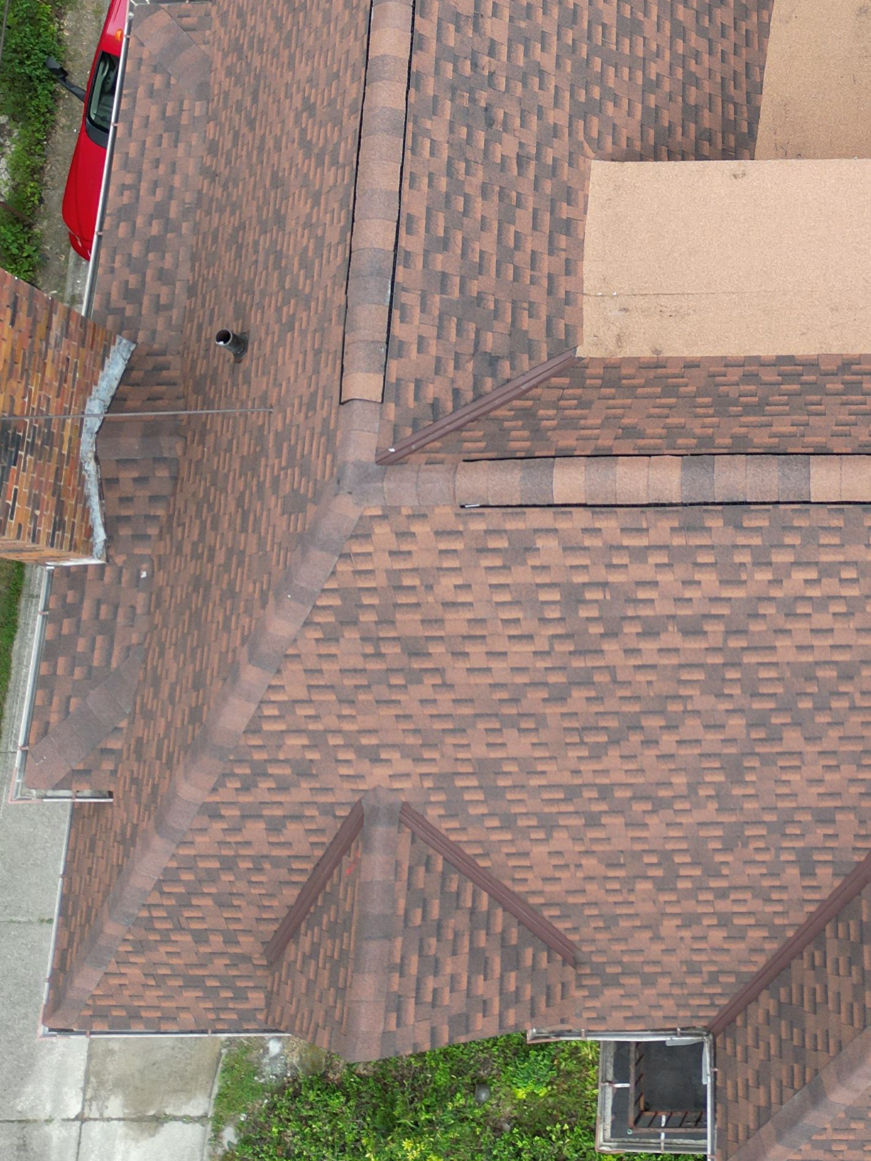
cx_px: 808
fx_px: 1711
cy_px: 140
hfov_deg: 27.4
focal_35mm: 51
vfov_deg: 35.5
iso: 100
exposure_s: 1/200
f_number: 1.7
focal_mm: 6.72
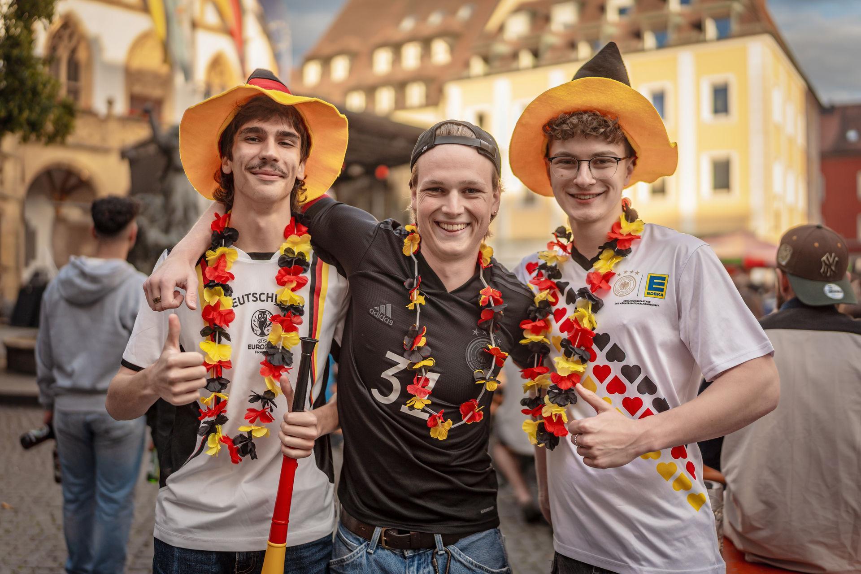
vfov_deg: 37.9
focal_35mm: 35
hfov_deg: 54.4
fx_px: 837
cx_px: 430
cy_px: 287
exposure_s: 1/1600
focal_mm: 35
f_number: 1.2
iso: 125
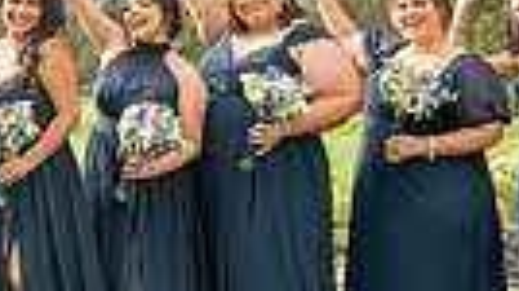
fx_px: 1498
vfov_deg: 11.0
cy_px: 52
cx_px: -337
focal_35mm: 109
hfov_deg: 17.1
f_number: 6.3
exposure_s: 1/200
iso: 200
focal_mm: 24
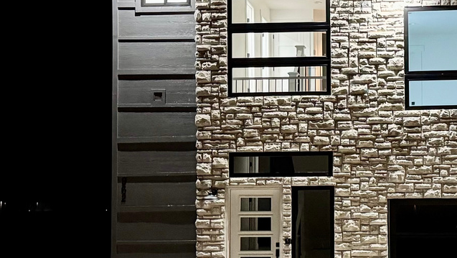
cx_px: 386
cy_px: 148
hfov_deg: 24.7
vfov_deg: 14.4
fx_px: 1018
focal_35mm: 84
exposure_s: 1/30
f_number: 1.78
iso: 1600
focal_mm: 6.76
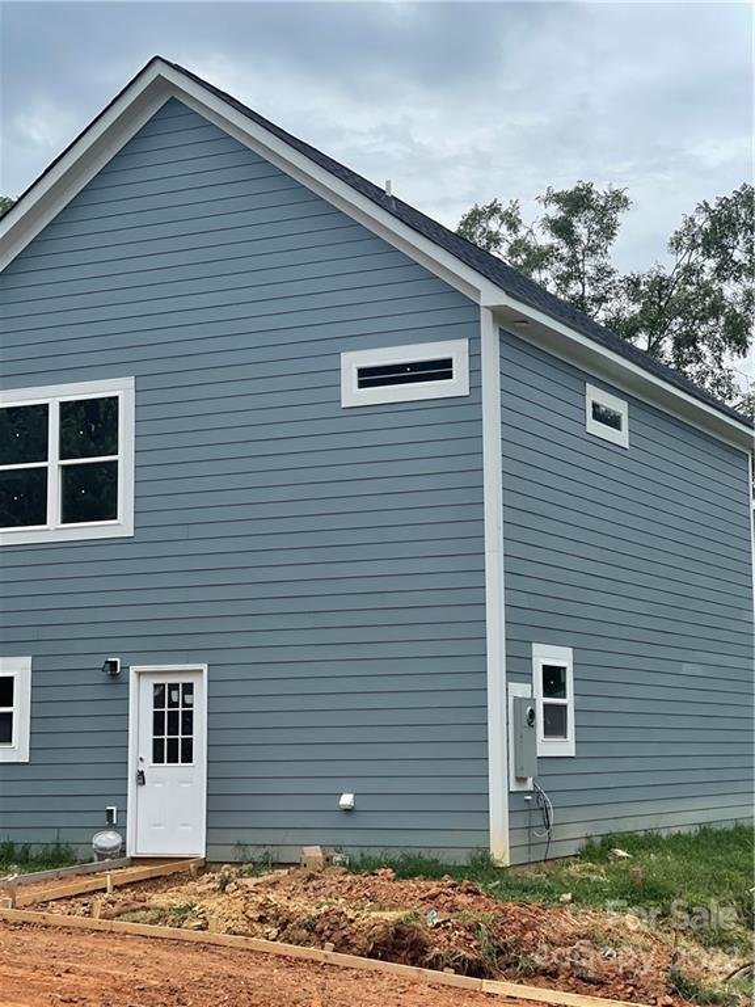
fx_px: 1861
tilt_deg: +9.5
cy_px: 504
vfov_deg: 30.3
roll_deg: +0.7
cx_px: 378
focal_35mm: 64
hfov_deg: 22.9
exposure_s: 1/1167
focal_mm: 7.5
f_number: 2.2
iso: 20
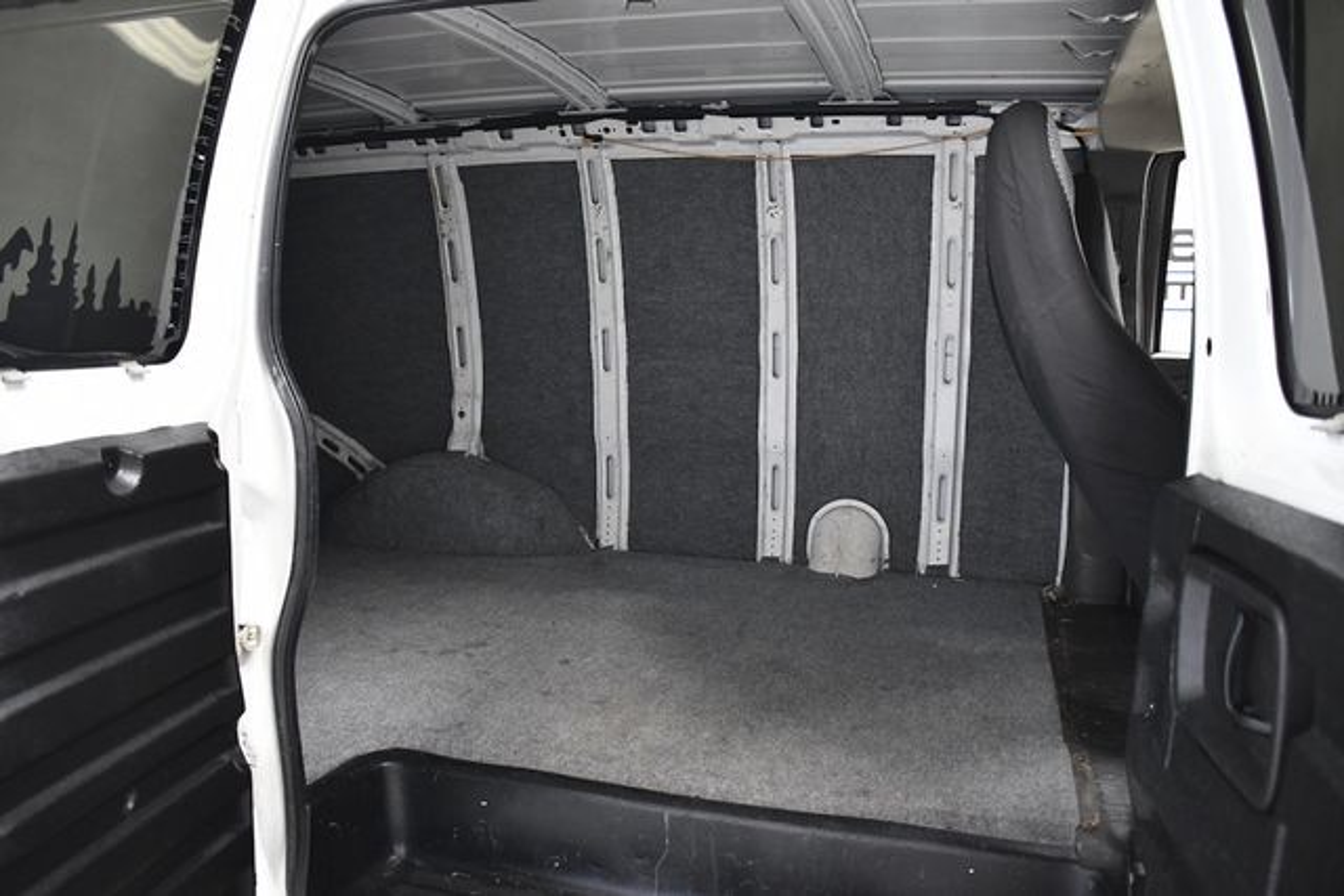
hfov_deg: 67.4
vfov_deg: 48.0
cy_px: 448
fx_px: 1008
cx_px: 672
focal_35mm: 27
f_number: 3.5
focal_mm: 18
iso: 2500
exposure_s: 1/200
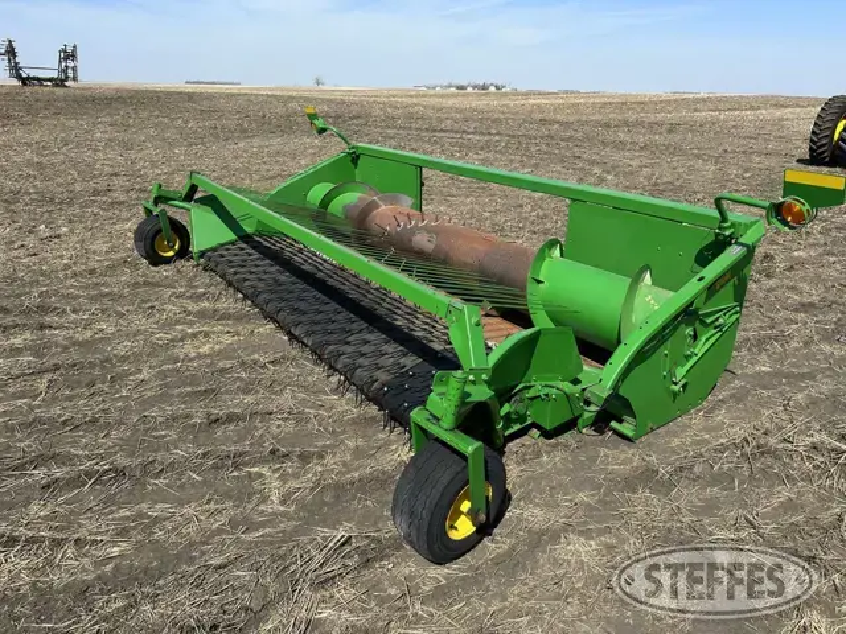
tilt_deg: -20.3
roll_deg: -0.9
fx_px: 587
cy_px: 317
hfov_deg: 71.6
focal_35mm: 24
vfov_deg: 56.8
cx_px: 423
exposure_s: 1/4016
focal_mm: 6.86
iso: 80
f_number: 1.78
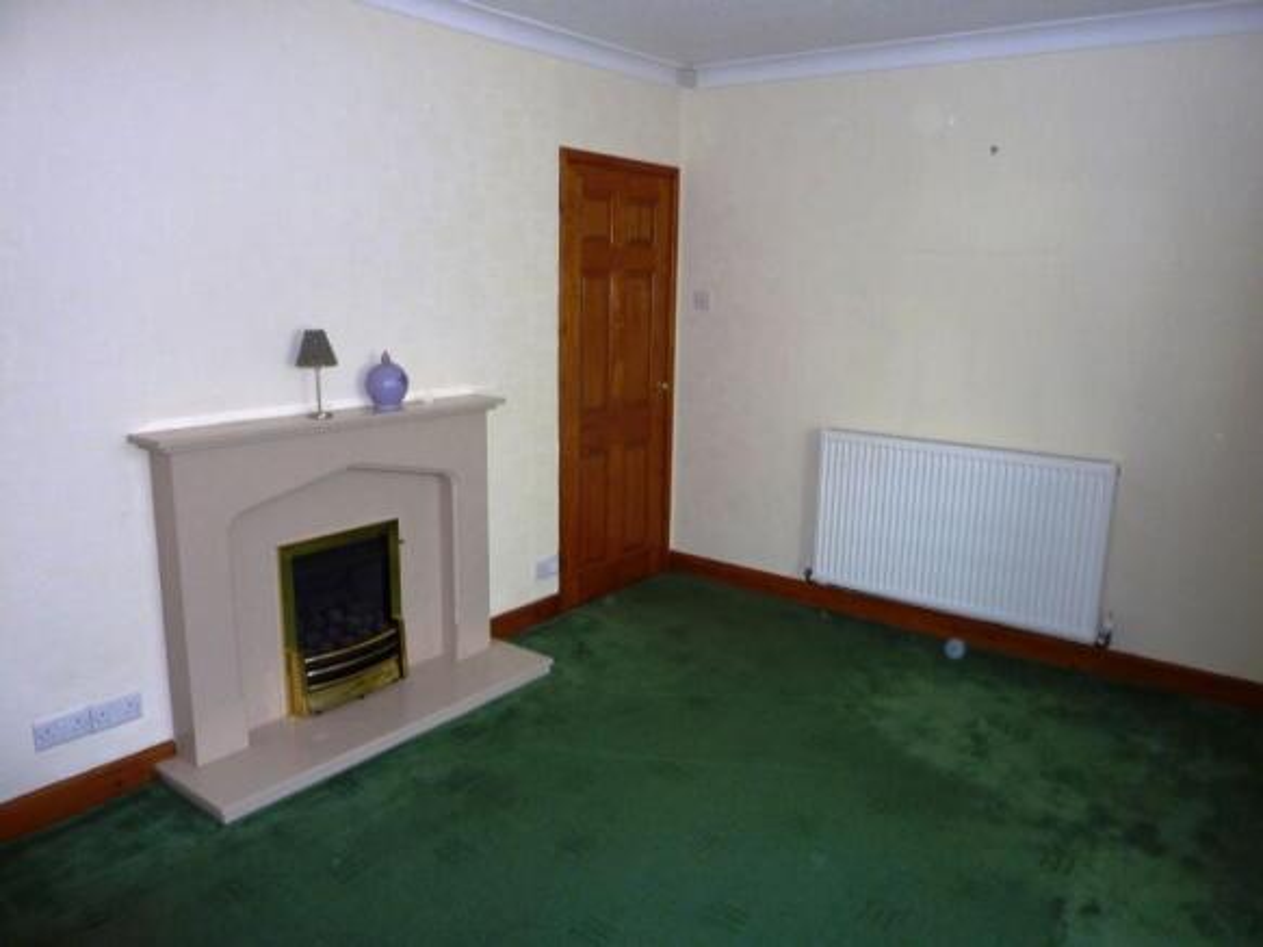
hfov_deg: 69.4
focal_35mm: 25
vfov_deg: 54.9
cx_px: 632
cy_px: 474
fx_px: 912
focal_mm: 4.1
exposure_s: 1/30
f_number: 3.3
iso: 125
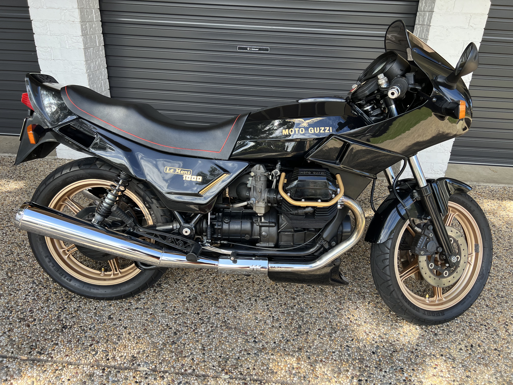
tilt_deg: -26.1
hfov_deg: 67.3
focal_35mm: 26
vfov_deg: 53.1
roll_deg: -2.5
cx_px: 256
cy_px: 192
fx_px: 385
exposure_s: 1/493
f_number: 1.5
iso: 50
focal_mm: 5.7
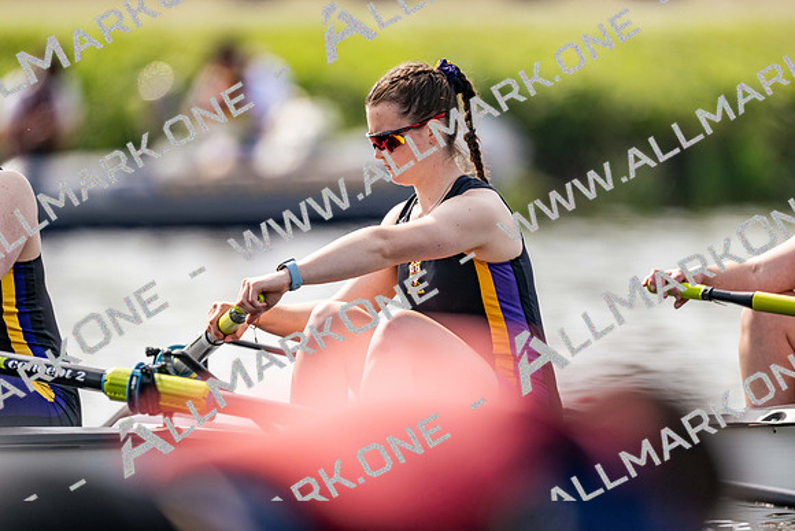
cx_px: 398
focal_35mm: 600
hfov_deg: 3.4
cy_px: 266
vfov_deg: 2.3
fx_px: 13252
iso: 450
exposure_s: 1/2500
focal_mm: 600
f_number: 4
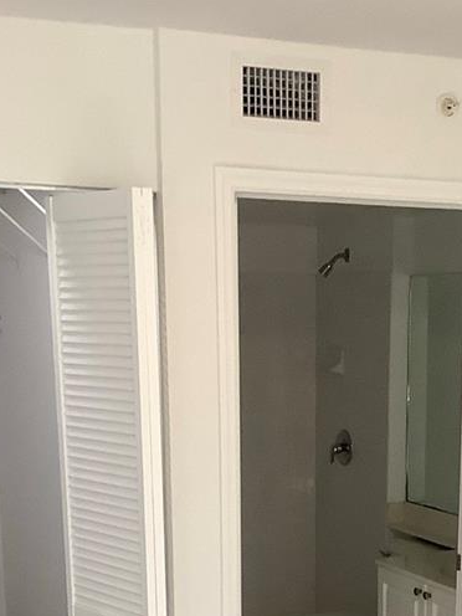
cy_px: 663
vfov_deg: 24.4
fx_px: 1335
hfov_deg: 19.4
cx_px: 368
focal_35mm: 75
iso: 160
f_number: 2.4
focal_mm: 3.3
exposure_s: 1/60
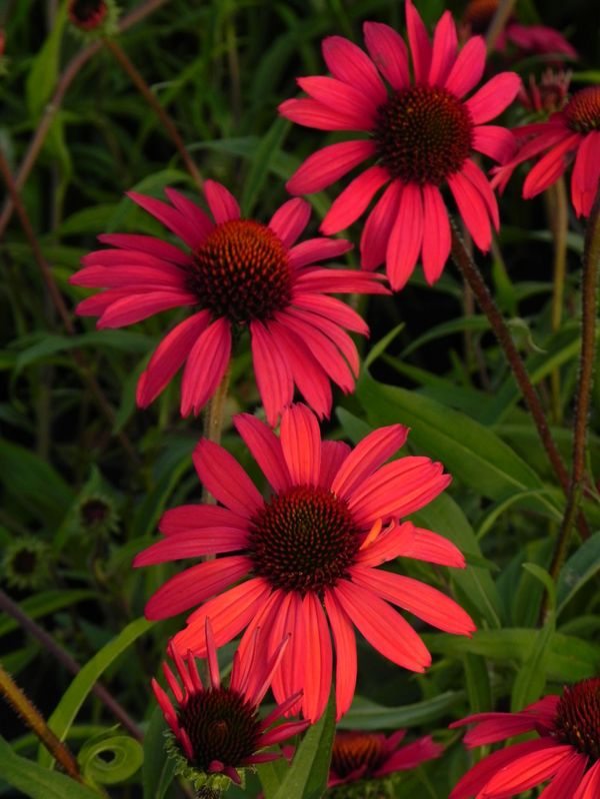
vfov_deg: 12.2
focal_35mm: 162
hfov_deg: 9.2
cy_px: 400
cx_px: 300
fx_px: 3744
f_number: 5.6
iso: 160
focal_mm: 28.8
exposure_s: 1/60
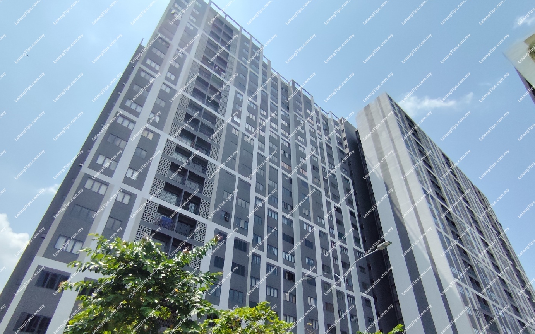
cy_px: 203
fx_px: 262
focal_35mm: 18
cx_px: 255
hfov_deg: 91.0
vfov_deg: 64.3
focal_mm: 1.65
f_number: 2.2
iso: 50
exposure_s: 1/3606
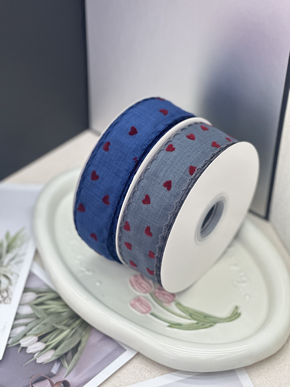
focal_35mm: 77
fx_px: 860
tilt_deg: -44.0
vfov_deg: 25.3
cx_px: 145
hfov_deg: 19.1
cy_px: 194
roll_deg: -0.6
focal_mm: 9
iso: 200
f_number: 2.8
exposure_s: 1/121
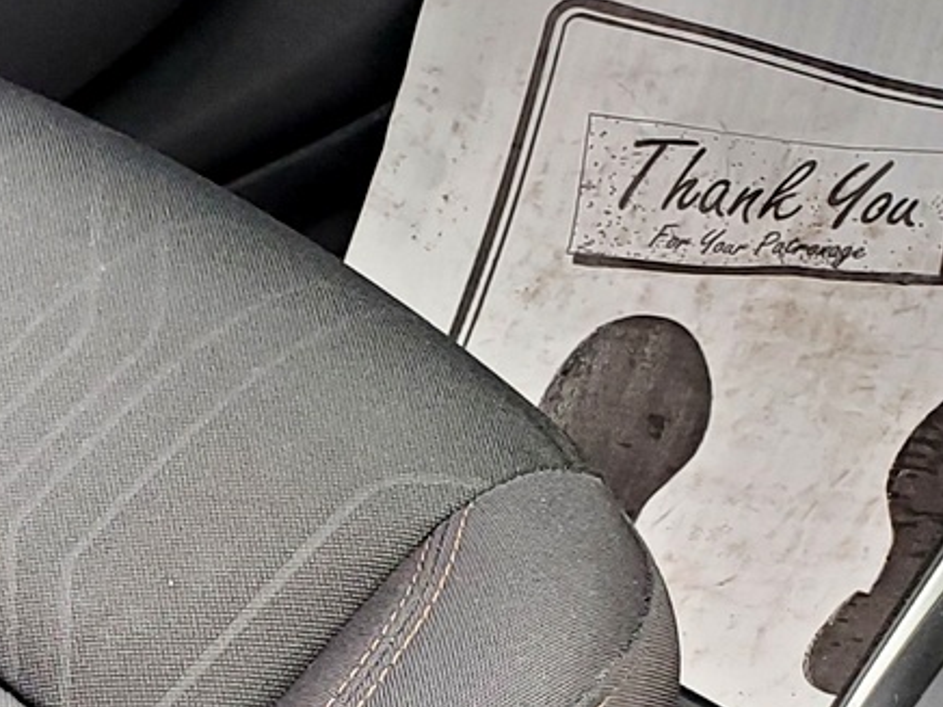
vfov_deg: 12.0
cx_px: 668
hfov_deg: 16.1
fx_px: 3323
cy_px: 703
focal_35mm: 122
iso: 200
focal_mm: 4.3
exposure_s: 1/100
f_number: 2.4
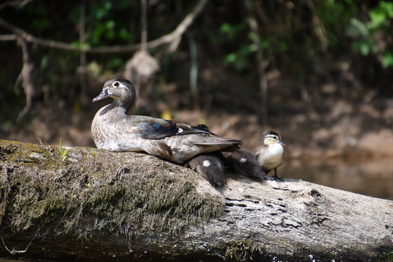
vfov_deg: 3.1
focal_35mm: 450
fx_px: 4911
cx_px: 196
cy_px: 131
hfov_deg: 4.6
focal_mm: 300
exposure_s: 1/1000
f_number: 6.3
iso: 450
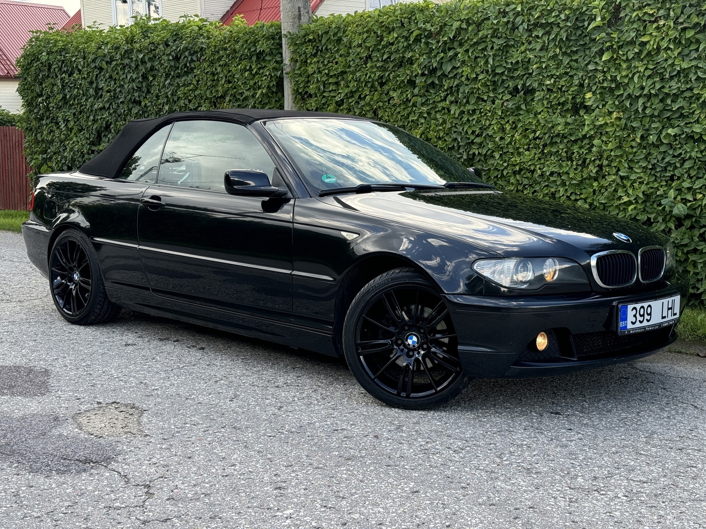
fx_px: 979
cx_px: 353
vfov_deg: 30.3
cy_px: 264
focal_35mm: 48
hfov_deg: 39.7
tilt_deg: -8.5
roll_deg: +1.9
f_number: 1.78
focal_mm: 6.76
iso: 64
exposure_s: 1/693
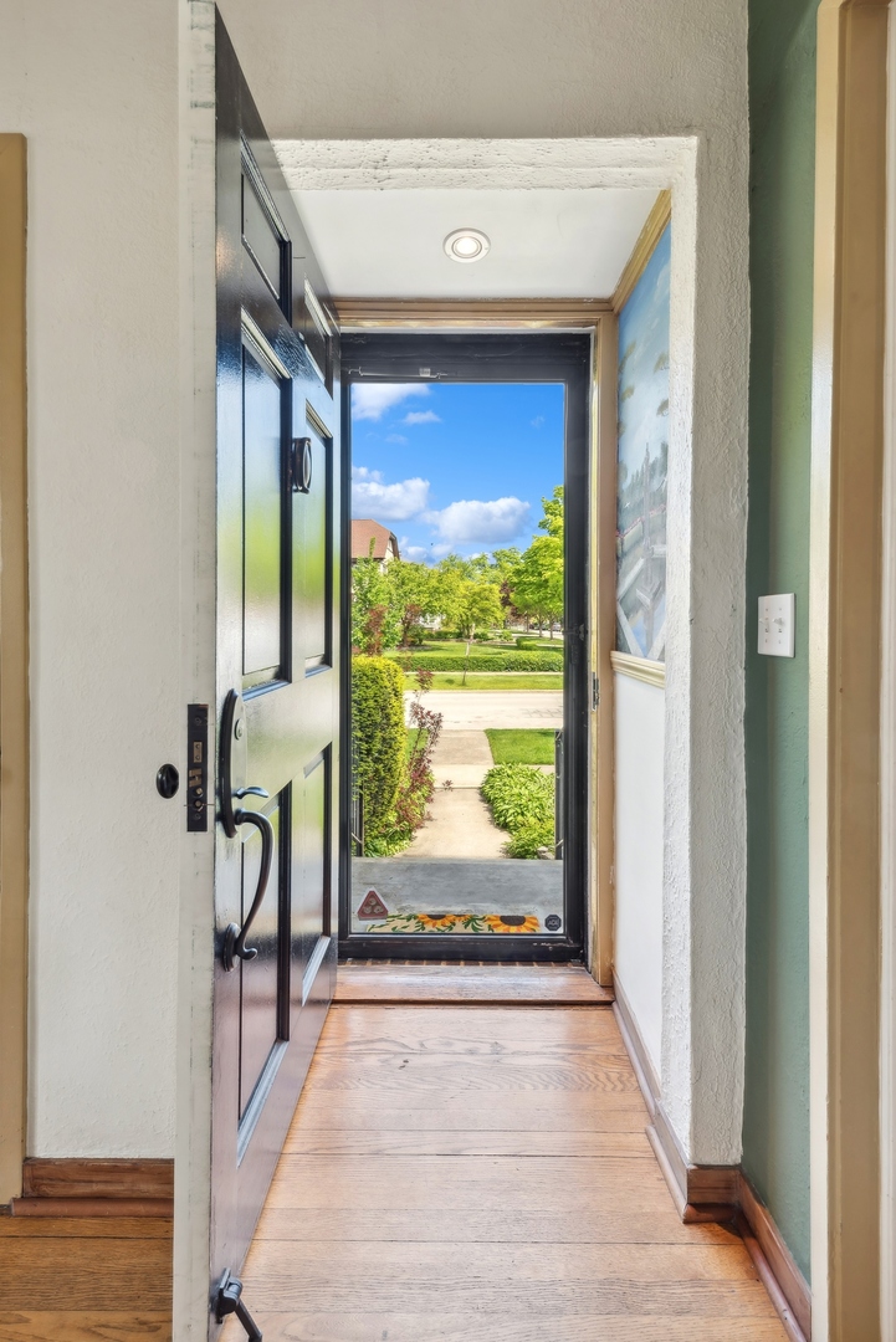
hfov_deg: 81.3
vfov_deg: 104.2
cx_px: 448
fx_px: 522
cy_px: 671
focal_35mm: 14
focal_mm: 14
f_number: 9
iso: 200
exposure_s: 1/15
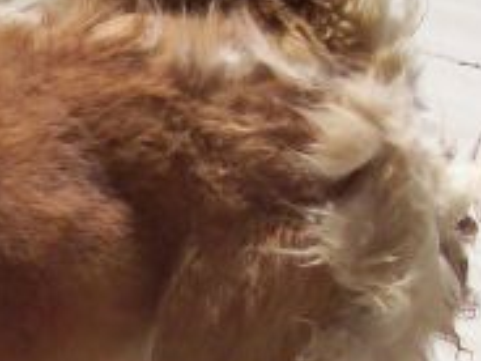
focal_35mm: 125
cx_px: -68
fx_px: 1737
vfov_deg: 11.8
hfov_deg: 15.3
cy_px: 306
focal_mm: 6
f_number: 4.8
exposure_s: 1/661
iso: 80
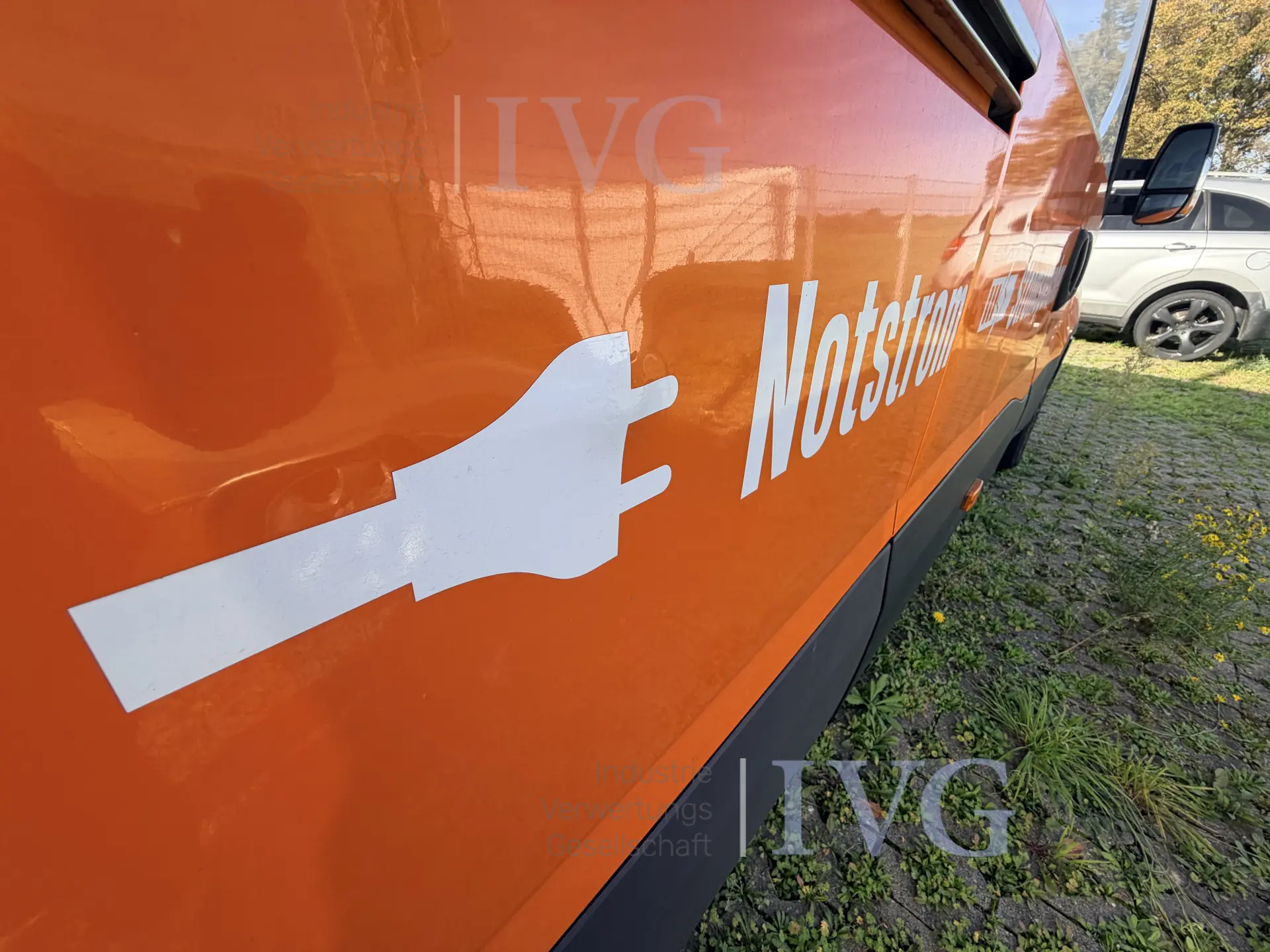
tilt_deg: -26.6
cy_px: 476
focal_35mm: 14
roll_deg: -0.7
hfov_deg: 102.1
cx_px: 635
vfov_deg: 85.7
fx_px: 514
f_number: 2.2
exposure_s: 1/502
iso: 50
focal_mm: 2.22
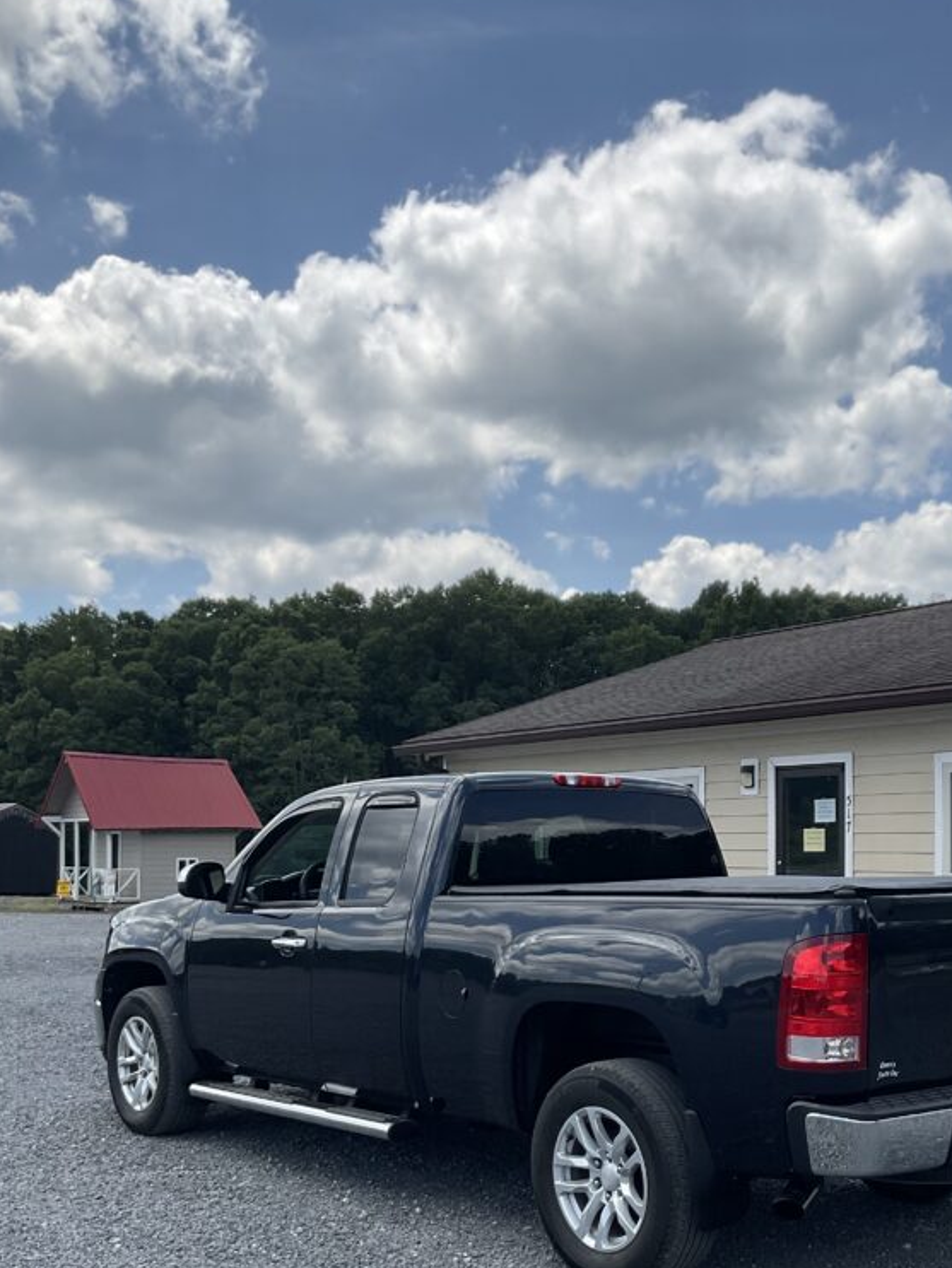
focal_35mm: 40
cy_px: 851
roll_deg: -0.1
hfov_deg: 35.6
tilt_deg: +0.0
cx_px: 643
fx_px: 1466
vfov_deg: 46.0
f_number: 1.8
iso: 16
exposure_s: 1/2227
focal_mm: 3
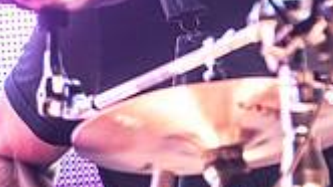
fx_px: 7648
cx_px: 292
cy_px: 16
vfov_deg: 1.4
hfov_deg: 2.5
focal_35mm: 867
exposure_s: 1/200
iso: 4000
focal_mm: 200
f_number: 3.2
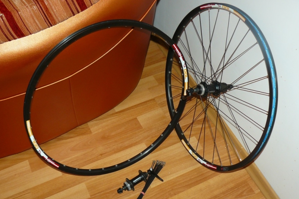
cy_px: 120
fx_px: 340
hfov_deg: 47.4
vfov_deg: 32.5
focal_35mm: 41
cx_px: 149
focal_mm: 6
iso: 100
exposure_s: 1/30
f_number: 2.8
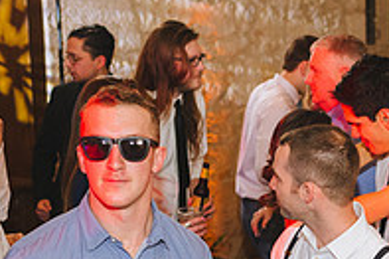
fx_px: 1112
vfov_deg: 13.0
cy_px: 280
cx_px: 442
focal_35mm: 103
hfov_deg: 18.9
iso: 1600
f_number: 3.5
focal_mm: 35
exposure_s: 1/160
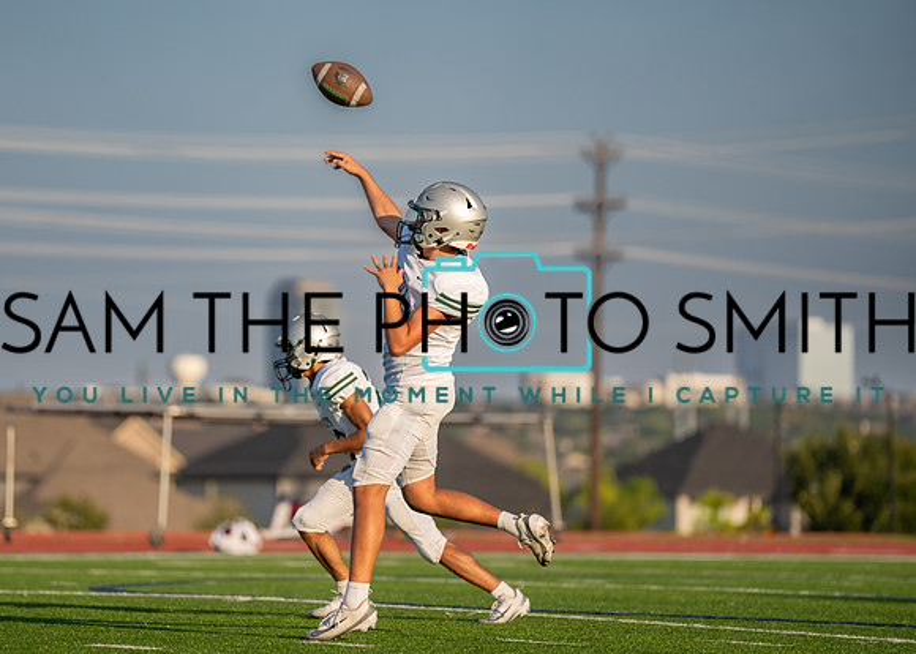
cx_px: 393
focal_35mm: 232
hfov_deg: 8.7
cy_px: 349
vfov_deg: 6.2
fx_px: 6037
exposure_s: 1/2500
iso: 100
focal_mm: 200
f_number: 2.8
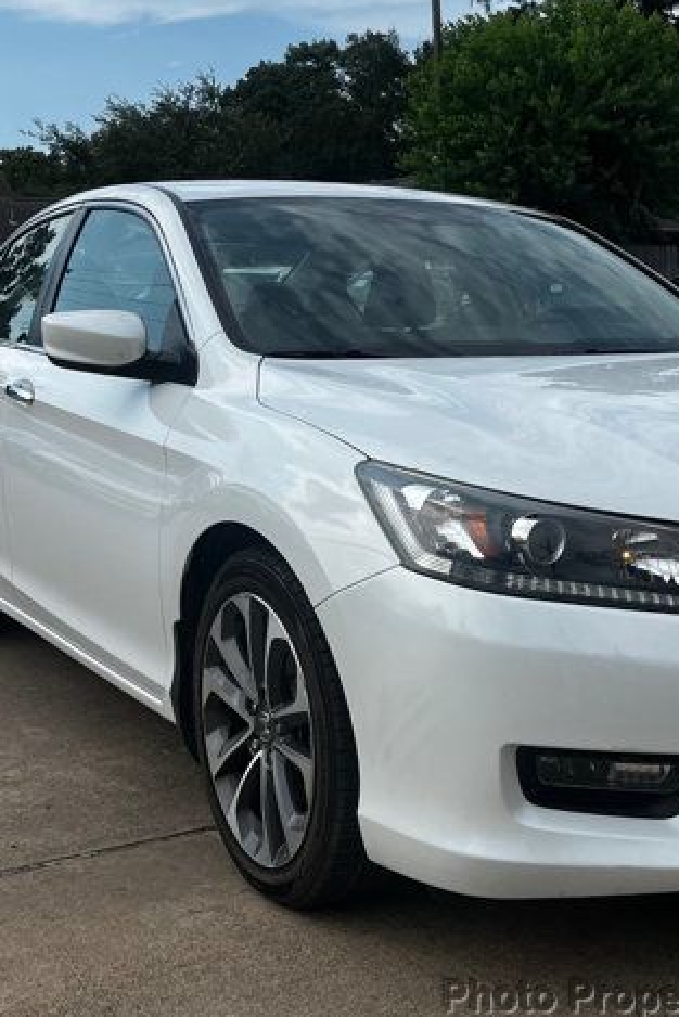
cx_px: 521
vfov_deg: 51.9
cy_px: 516
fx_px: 1046
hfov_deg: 35.1
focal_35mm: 37
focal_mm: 5.1
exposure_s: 1/3745
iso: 50
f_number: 1.6
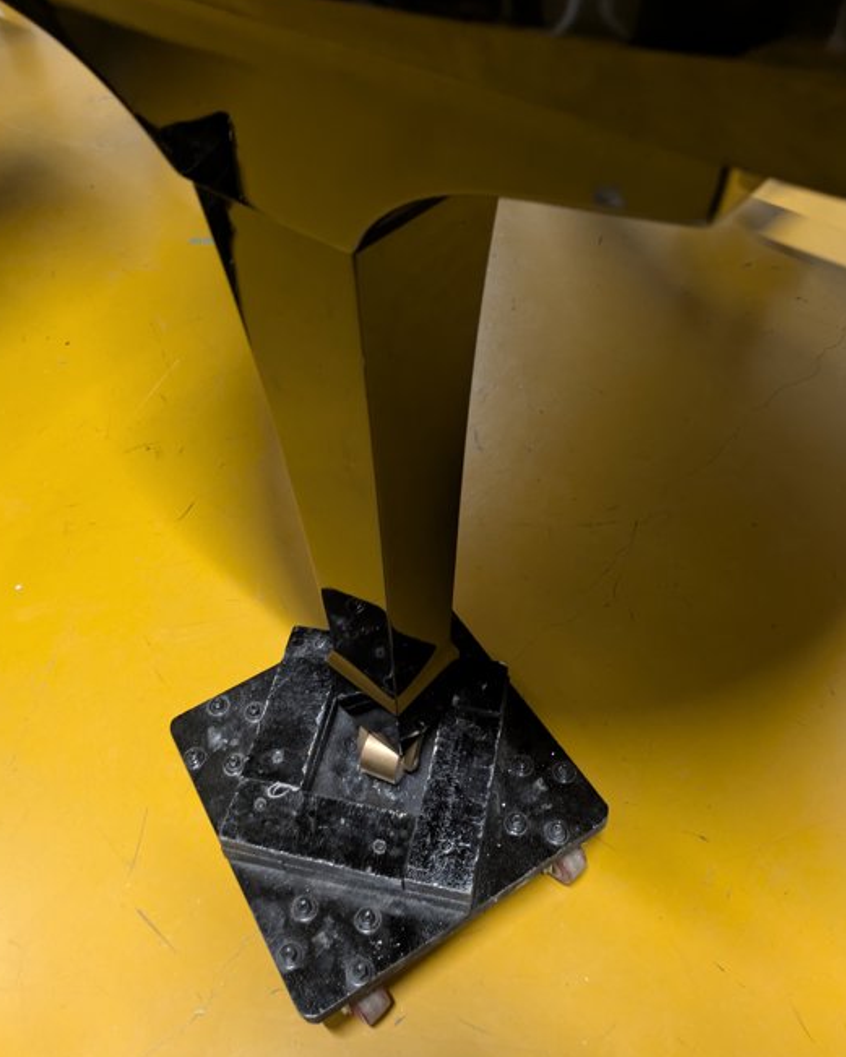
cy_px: 518
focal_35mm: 27
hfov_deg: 53.2
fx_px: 845
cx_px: 418
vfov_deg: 64.1
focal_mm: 5.43
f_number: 1.89
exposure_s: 1/24
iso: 421
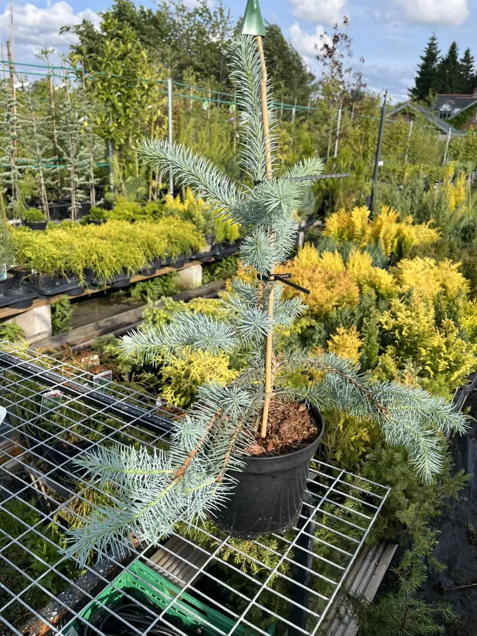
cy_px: 318
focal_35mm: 26
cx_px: 238
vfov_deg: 67.3
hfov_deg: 53.1
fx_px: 478
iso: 50
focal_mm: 5.1
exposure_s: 1/1672
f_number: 1.6
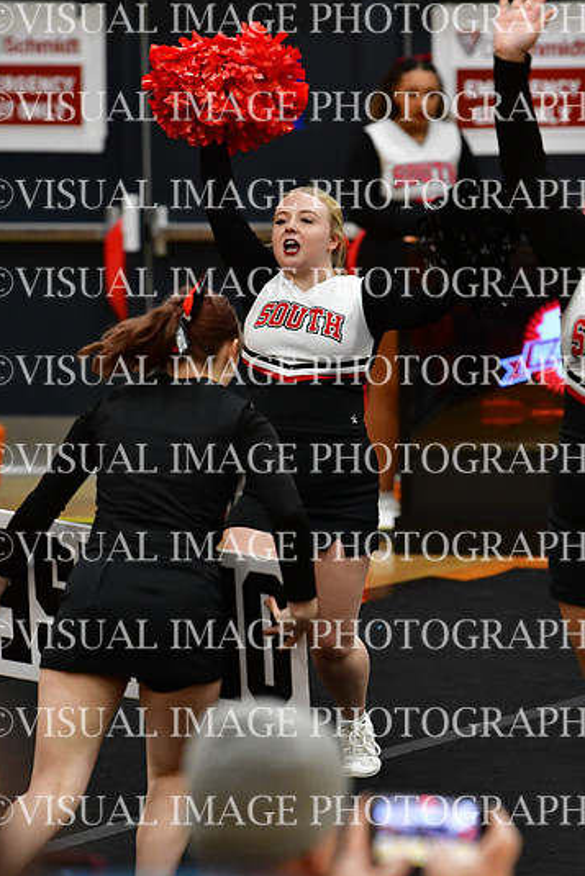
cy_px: 414
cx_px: 299
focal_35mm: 325
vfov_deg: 6.3
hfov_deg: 4.2
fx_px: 7916
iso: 4000
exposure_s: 1/500
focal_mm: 200
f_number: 4
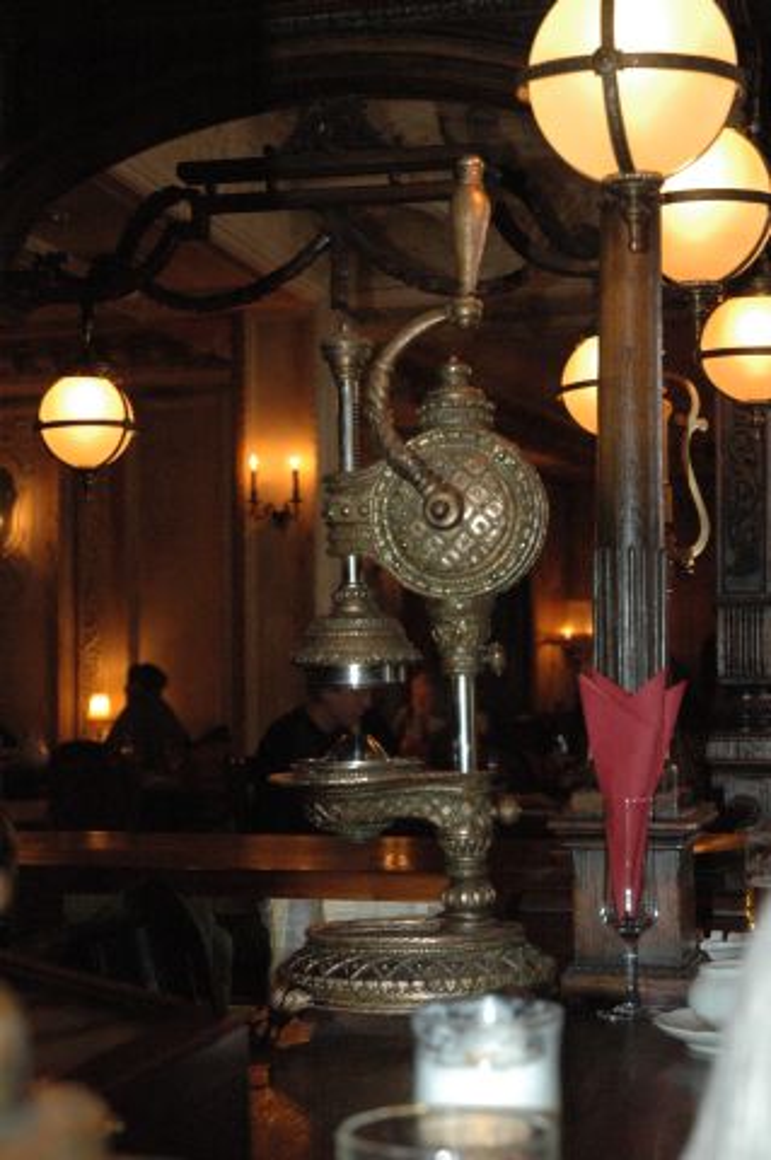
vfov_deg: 33.4
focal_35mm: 60
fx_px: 1932
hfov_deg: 22.6
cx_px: 386
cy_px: 580
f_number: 4.5
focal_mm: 40
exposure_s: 1/50
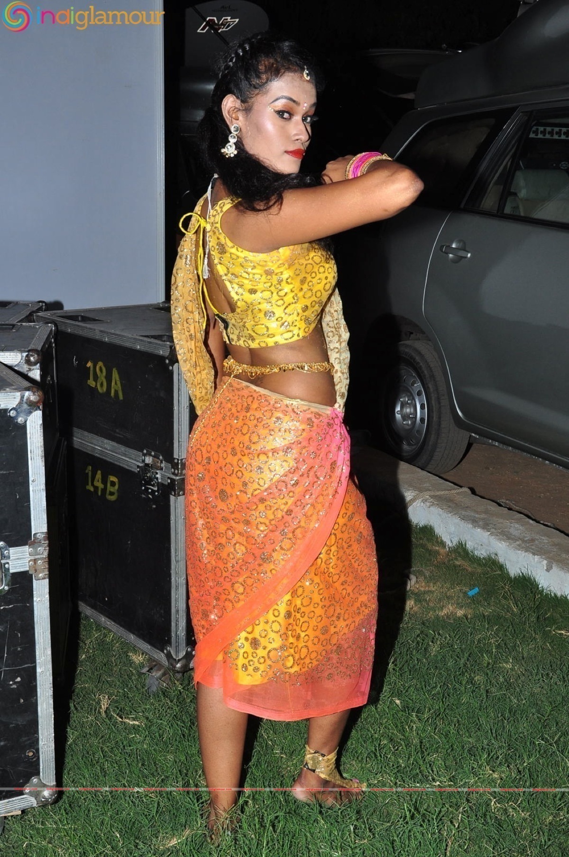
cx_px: 284
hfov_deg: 29.8
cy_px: 428
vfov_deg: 43.7
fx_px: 1070
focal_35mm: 45
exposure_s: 1/125
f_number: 10
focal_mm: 30
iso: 400
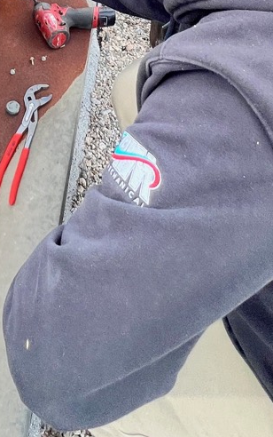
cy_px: -140
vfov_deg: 33.4
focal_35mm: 42
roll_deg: -1.2
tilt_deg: -29.2
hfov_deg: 29.6
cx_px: 40
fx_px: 499
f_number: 1.8
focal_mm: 1.57
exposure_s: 1/418
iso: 32
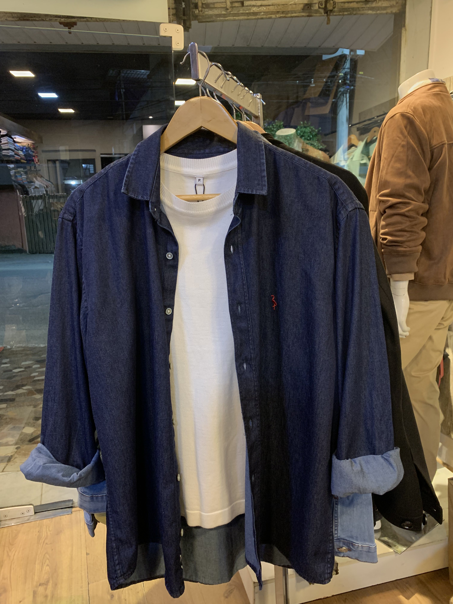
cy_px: 302
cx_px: 226
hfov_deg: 53.1
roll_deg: +1.9
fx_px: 454
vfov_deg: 67.3
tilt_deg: -11.8
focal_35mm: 26
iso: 320
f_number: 1.8
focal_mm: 4.25
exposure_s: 1/40
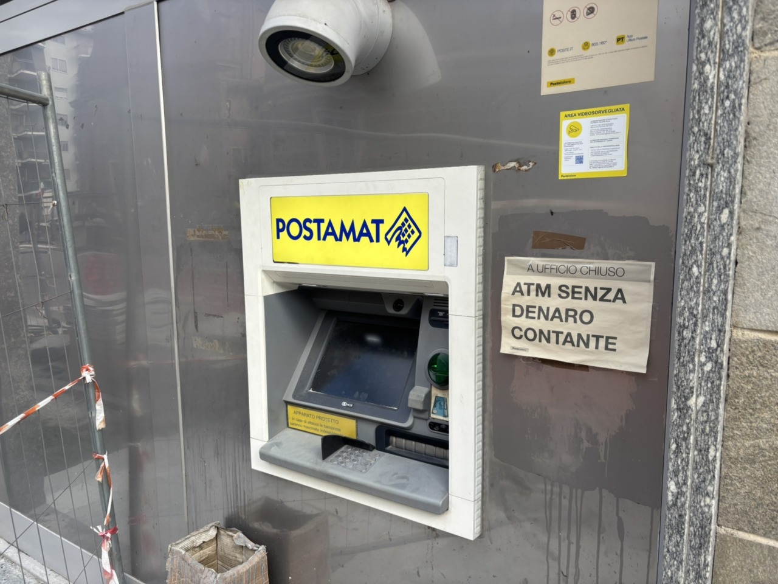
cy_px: 292
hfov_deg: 67.3
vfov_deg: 53.1
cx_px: 389
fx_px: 584
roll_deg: +0.2
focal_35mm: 26
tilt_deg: -7.5
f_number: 1.6
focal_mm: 5.96
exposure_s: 1/837
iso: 50
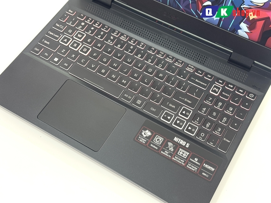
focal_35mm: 48
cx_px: 136
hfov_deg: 39.7
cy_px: 102
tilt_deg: -60.5
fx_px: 376
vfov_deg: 30.3
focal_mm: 6.76
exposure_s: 1/50
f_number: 1.78
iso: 100
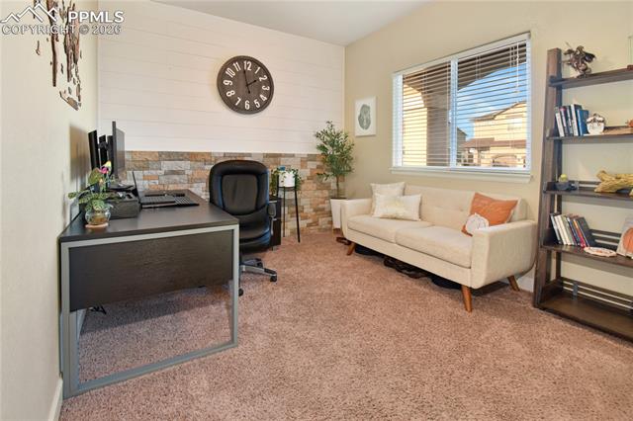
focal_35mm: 15
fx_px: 264
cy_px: 210
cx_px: 316
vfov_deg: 77.3
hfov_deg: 100.4
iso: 320
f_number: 8
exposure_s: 1/4
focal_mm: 10
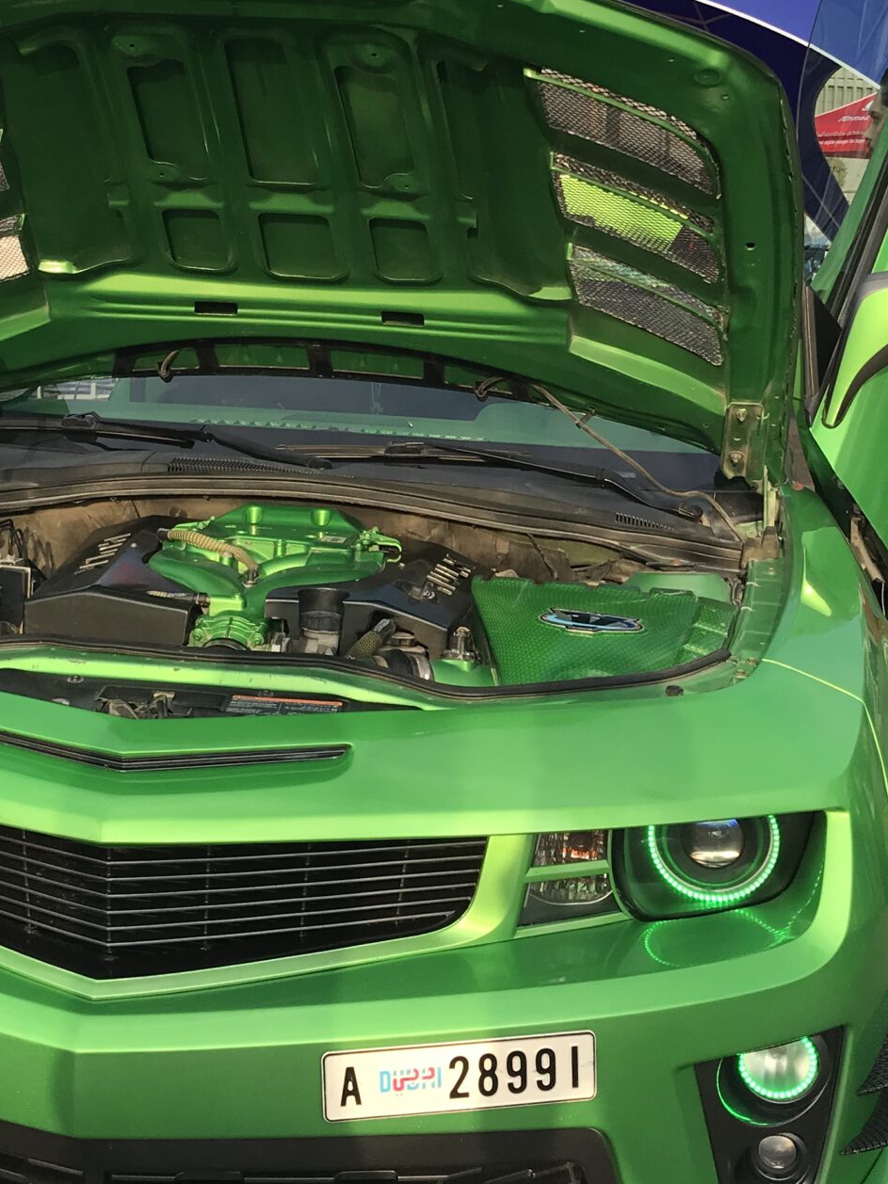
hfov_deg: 25.5
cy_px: 424
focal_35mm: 57
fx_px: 1950
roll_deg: -1.6
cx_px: 308
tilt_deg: -5.4
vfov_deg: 33.6
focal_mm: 3.99
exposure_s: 1/1312
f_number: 1.8
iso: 20
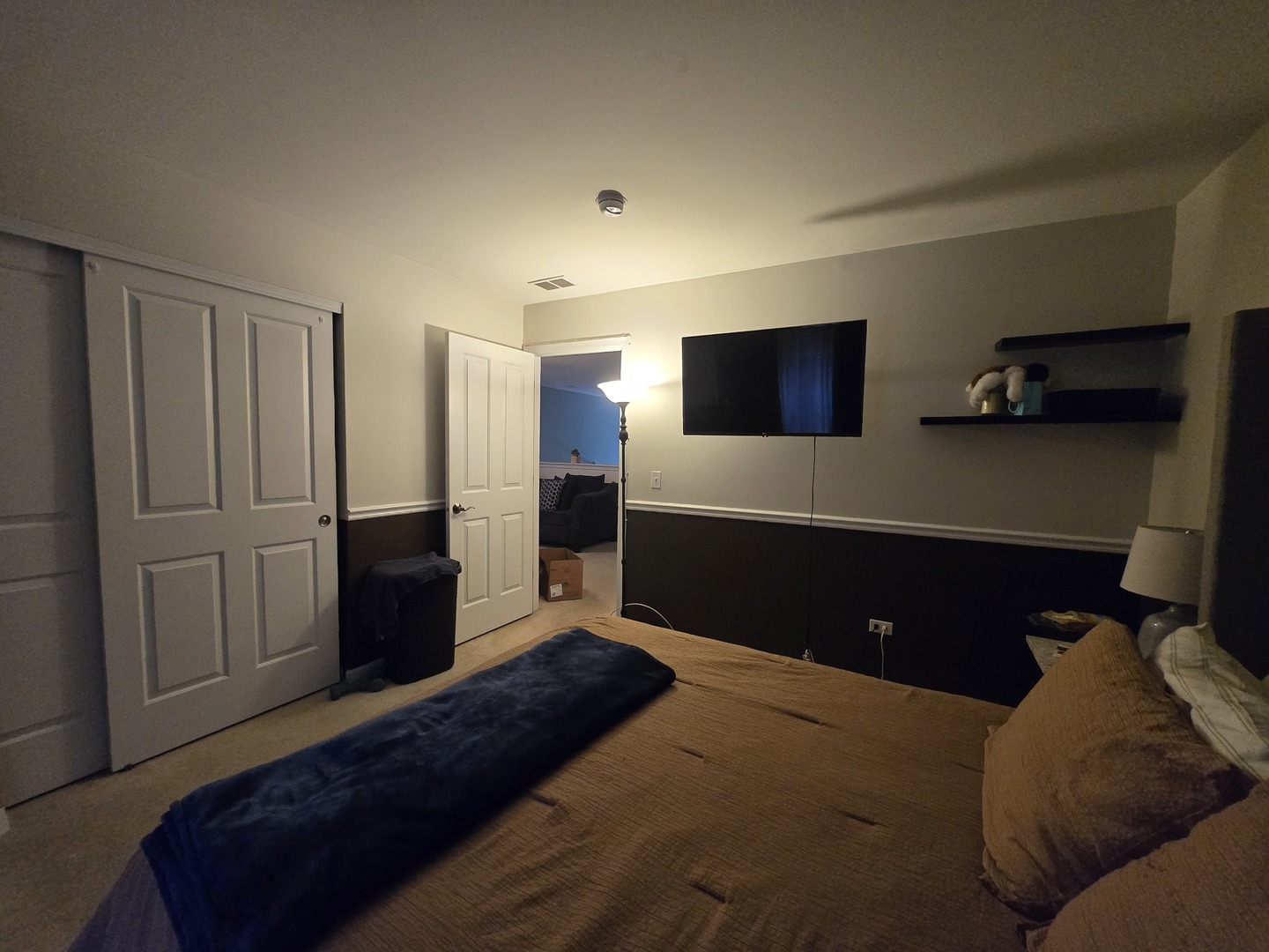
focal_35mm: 13
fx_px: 477
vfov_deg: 89.9
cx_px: 634
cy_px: 476
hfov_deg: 106.2
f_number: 2.2
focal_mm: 1.7
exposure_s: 1/60
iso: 640
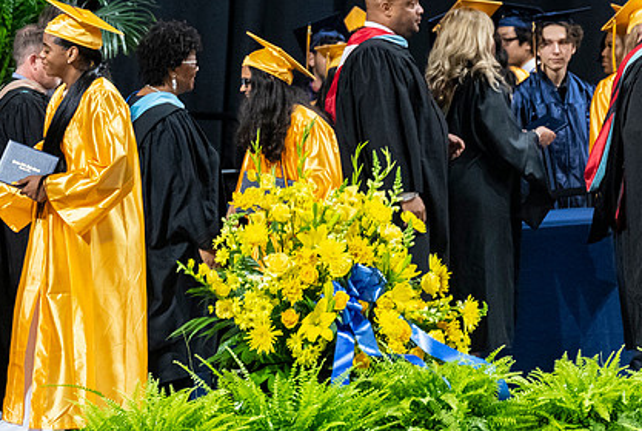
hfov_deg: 3.7
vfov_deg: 2.5
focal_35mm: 562
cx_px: 292
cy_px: 233
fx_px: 10044
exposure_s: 1/200
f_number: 4
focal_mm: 200
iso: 2000
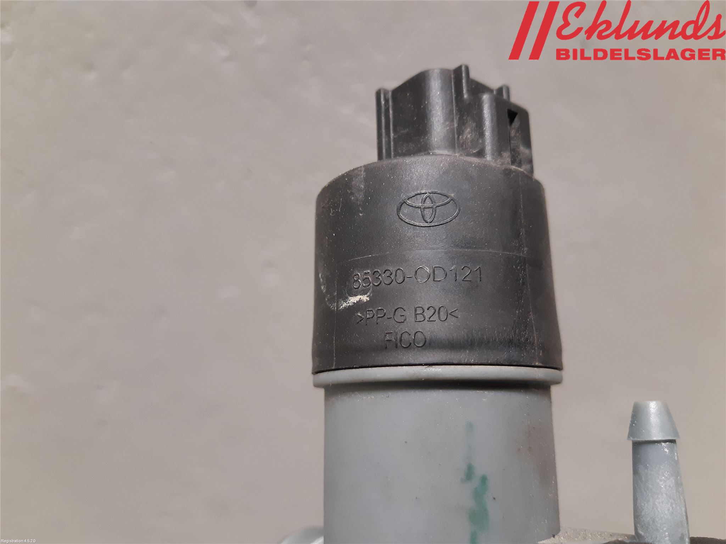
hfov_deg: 67.3
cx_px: 363
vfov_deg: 53.1
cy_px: 272
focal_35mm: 26
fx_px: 545
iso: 200
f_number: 1.7
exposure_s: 1/33
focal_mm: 3.93
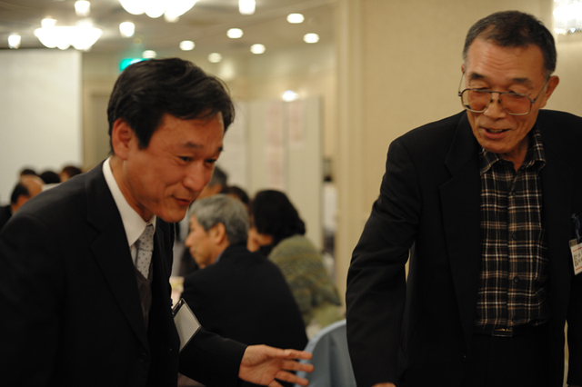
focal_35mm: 50
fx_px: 808
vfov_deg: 27.0
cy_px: 194
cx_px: 291
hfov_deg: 39.6
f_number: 2.8
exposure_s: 1/100
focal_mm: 50
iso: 1000
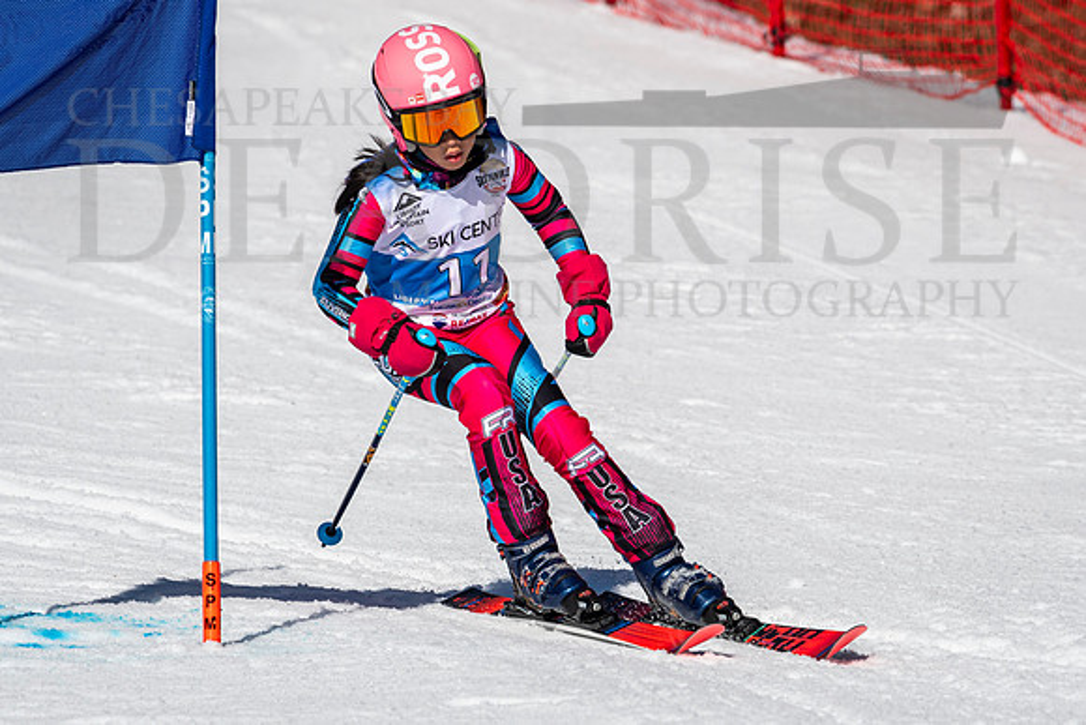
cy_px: 340
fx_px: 22092
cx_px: 484
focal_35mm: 732
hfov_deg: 2.8
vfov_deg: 1.9
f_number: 8
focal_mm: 400
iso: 200
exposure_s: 1/2000
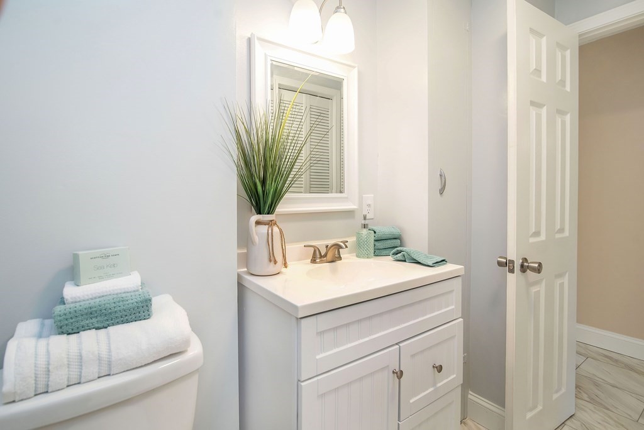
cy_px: 215
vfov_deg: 73.8
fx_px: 286
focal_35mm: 16
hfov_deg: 96.7
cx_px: 322
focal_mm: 16
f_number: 5.6
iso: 800
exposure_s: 1/125
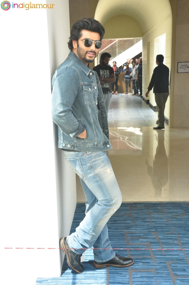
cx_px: 94
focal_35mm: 48
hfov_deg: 28.0
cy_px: 142
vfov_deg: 41.2
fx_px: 379
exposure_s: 1/125
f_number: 6.3
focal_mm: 32
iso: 500
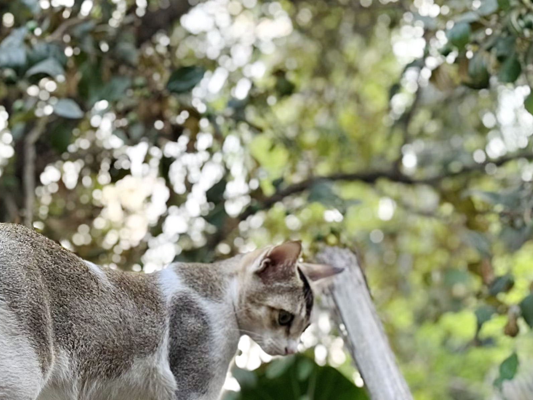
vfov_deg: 12.3
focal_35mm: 121
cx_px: 91
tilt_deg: +15.7
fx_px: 1864
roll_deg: +1.6
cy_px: 200
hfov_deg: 16.1
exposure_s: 1/242
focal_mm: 6.76
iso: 125
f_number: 1.78
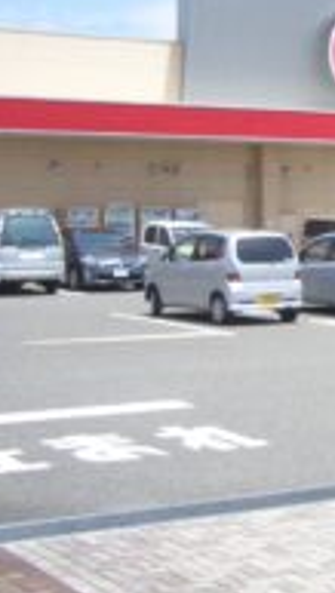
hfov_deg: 14.0
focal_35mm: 79
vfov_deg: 26.5
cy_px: 154
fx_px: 1244
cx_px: 562
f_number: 4.3
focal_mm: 5.8
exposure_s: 1/2000
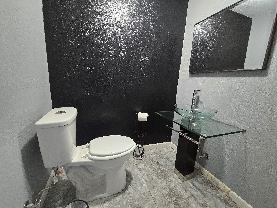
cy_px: 104
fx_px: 104
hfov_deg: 106.2
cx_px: 138
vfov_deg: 89.9
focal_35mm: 13
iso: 800
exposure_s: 1/60
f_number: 2.2
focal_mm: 2.2
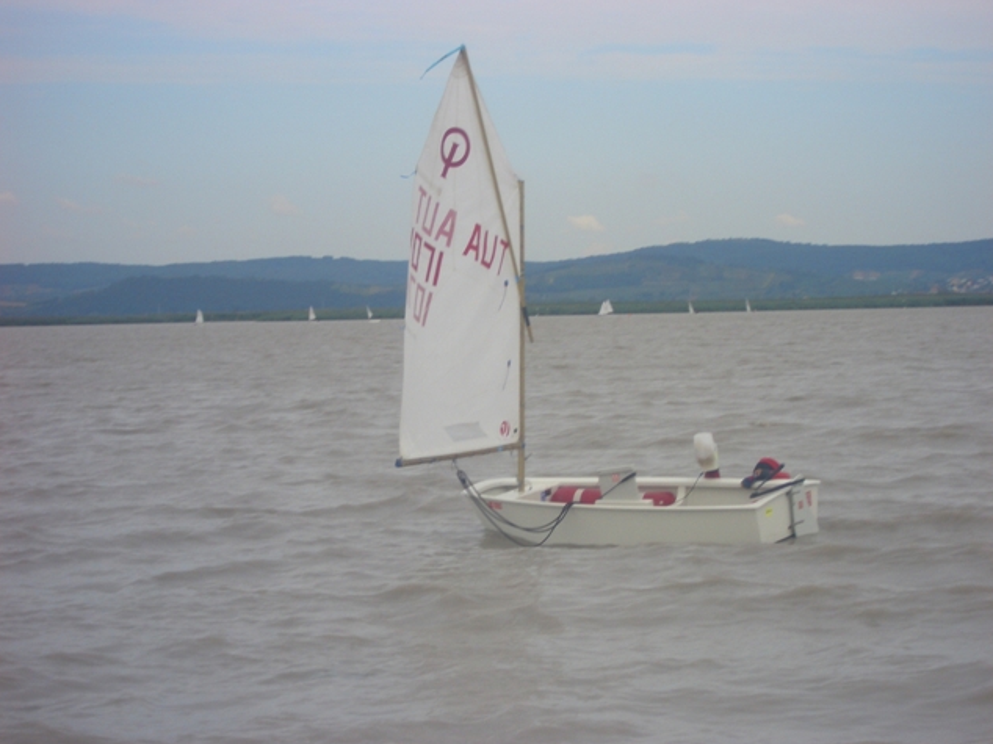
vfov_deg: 14.0
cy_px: 373
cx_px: 496
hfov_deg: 18.6
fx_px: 3040
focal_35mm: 106
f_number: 7.7
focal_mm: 17.4
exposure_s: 1/160
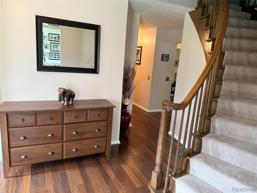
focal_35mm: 24
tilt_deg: -10.7
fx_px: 178
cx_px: 128
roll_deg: -4.4
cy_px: 96
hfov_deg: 71.6
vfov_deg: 56.8
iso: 250
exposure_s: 1/60
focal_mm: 6.76
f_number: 1.78
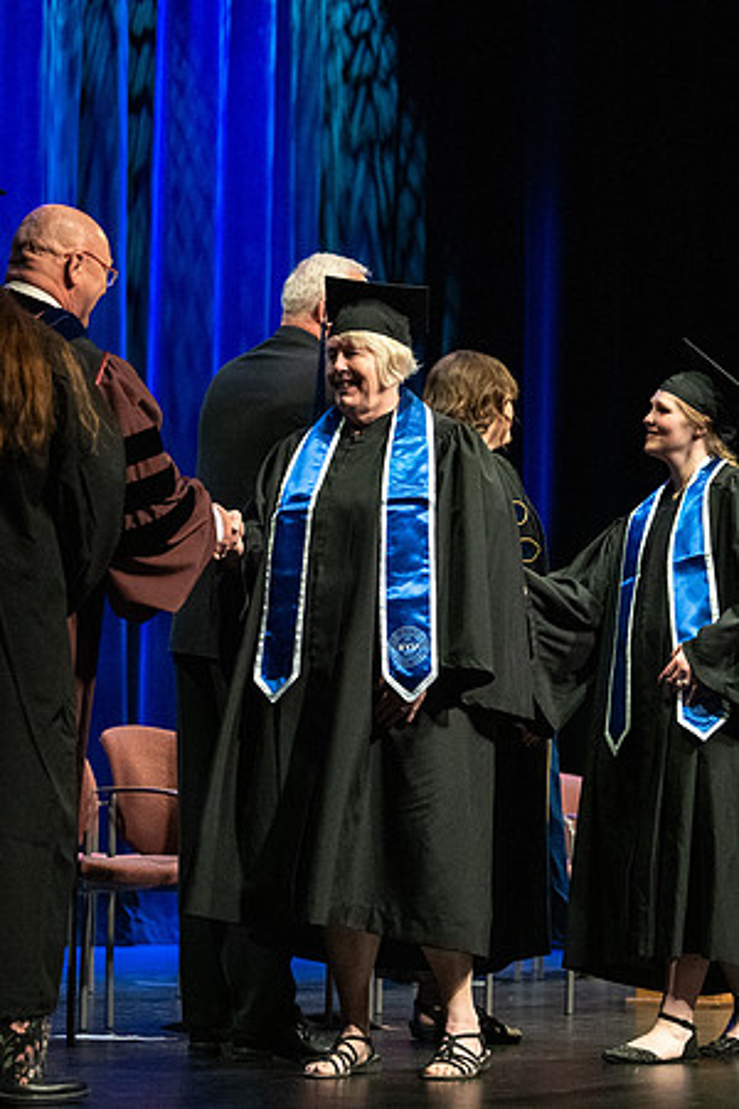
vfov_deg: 19.3
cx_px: 451
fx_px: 3262
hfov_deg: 12.9
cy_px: 552
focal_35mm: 106
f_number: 2.8
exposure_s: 1/1000
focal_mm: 70
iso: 4000
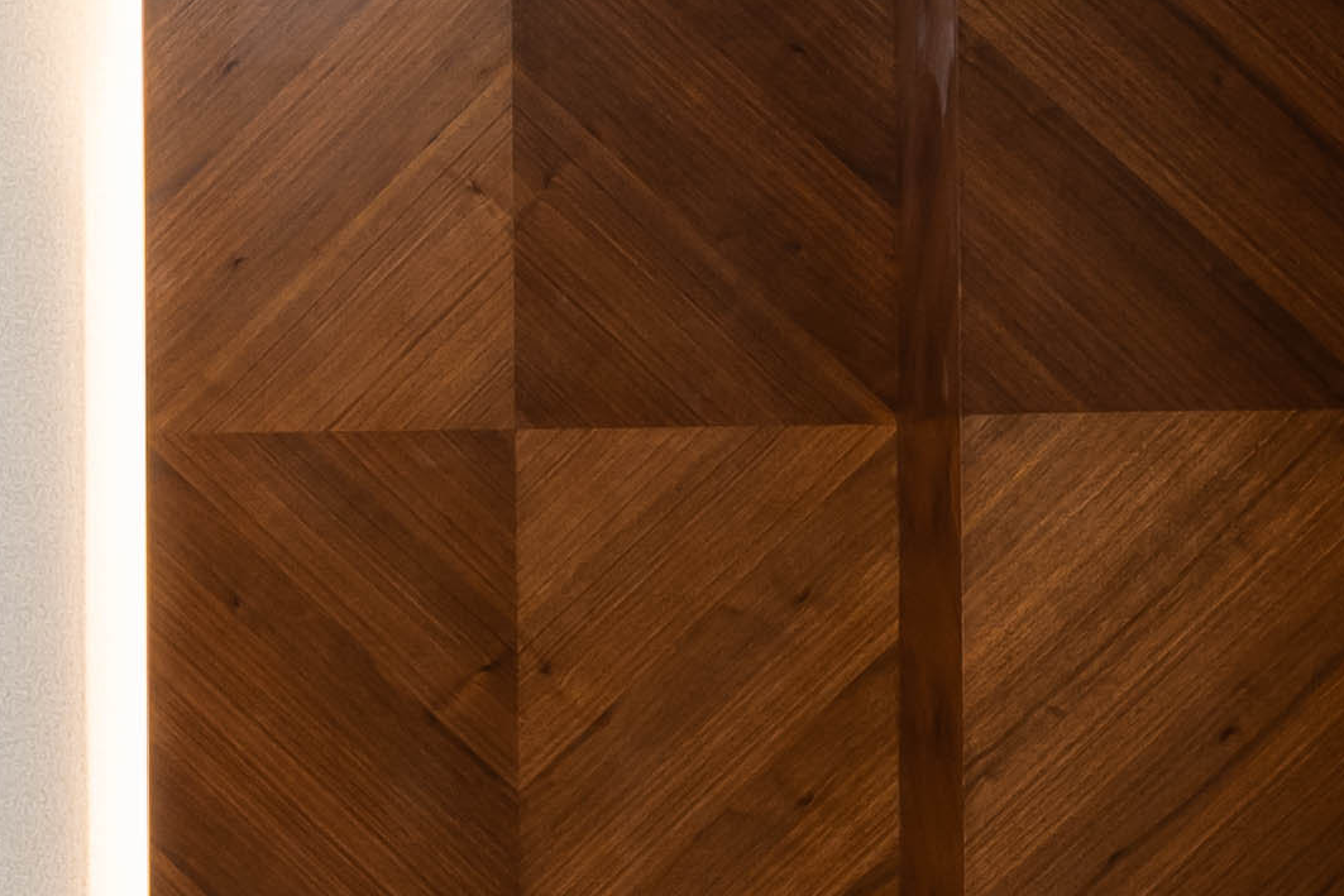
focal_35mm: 132
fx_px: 4928
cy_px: 562
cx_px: -1178
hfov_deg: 13.7
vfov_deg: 10.4
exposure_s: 1/1.25
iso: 100
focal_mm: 17
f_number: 11
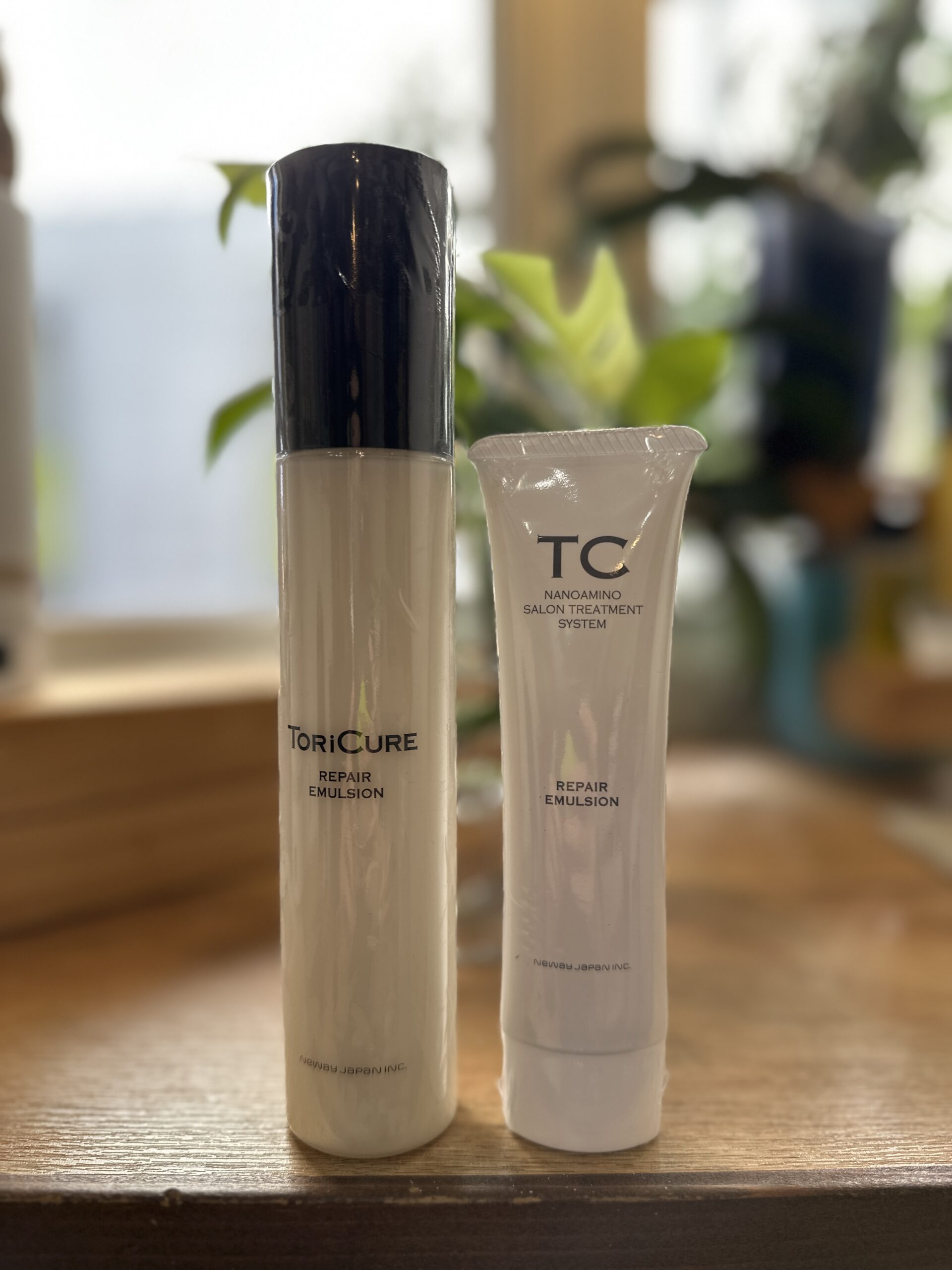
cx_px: 476
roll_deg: -0.4
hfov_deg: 56.8
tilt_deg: -2.5
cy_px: 635
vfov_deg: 71.6
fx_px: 880
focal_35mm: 24
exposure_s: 1/157
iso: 64
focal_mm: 6.86
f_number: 1.78
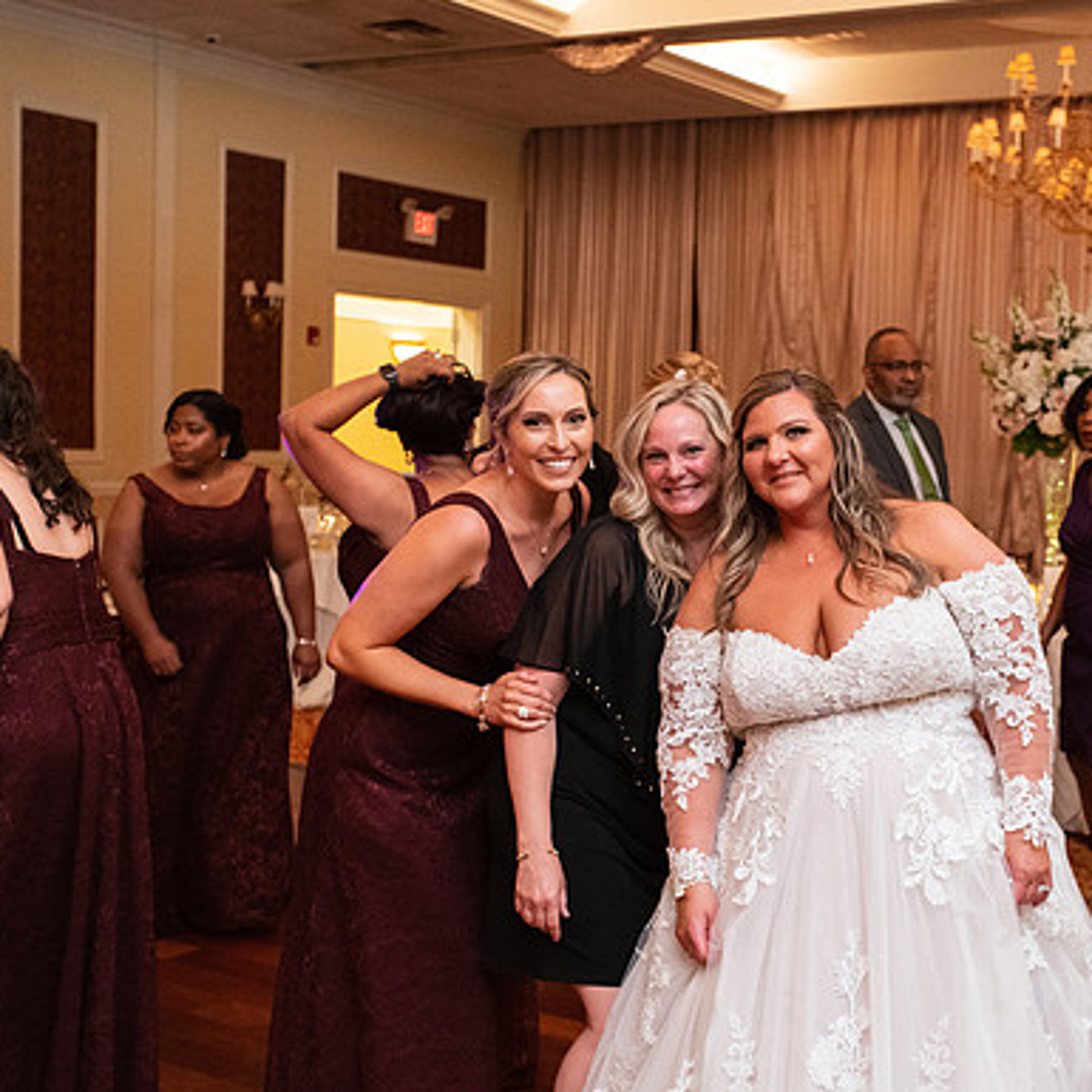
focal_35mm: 50
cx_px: 780
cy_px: 546
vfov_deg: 34.0
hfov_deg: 33.5
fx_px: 1785
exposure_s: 1/60
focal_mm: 39
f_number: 4
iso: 6400
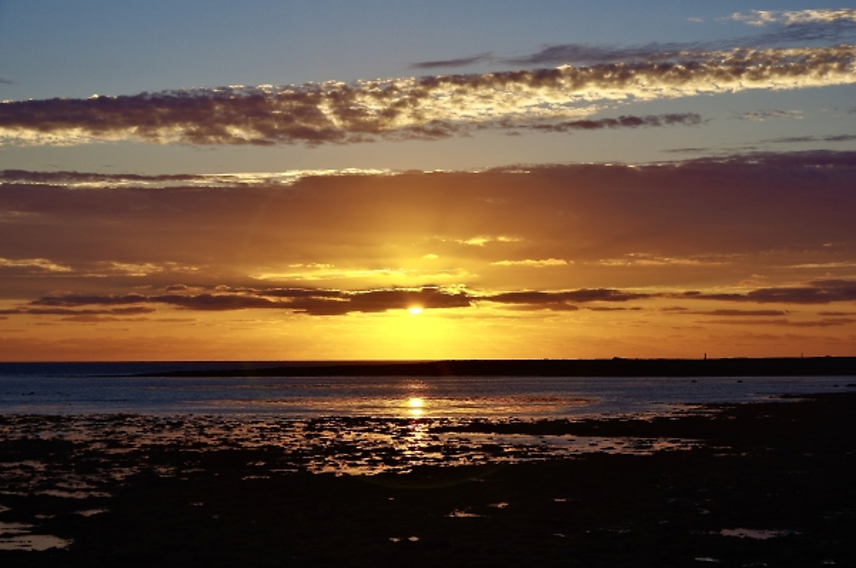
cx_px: 428
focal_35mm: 72
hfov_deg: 28.1
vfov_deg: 18.9
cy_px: 284
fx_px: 1709
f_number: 9
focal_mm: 48
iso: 200
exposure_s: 1/320
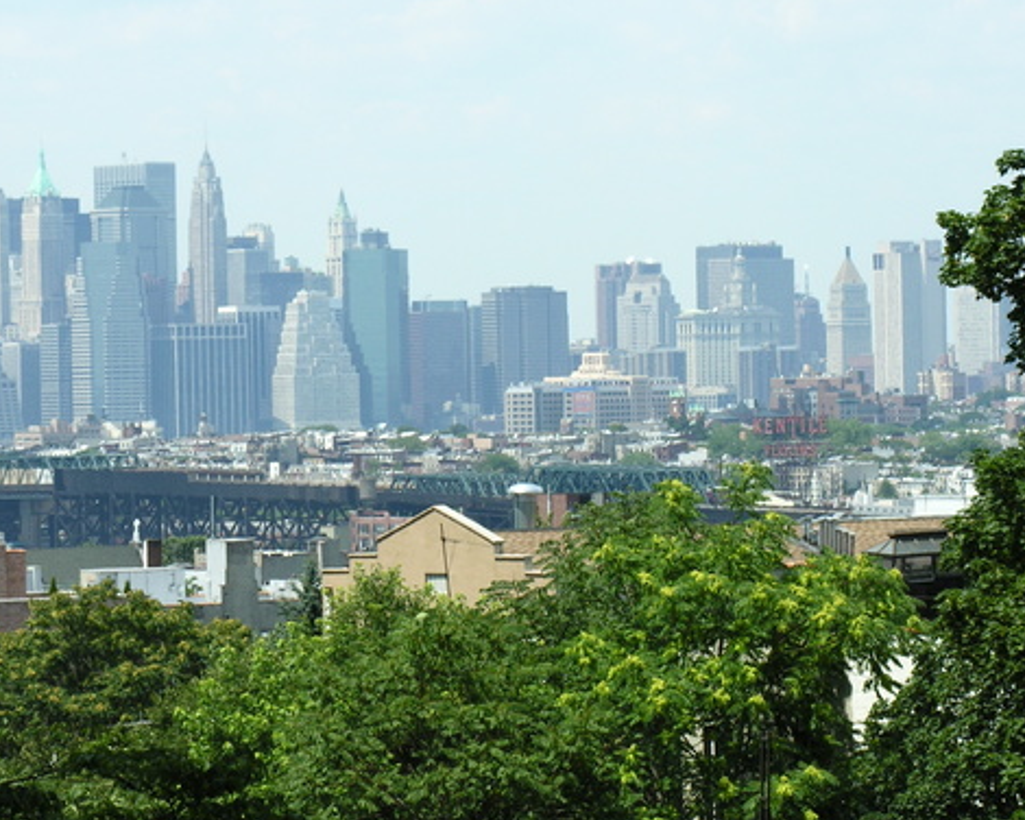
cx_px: 303
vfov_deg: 7.4
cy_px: 430
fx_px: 6340
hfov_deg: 9.2
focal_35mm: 209
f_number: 7.6
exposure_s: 1/149
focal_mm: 32.4
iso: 50
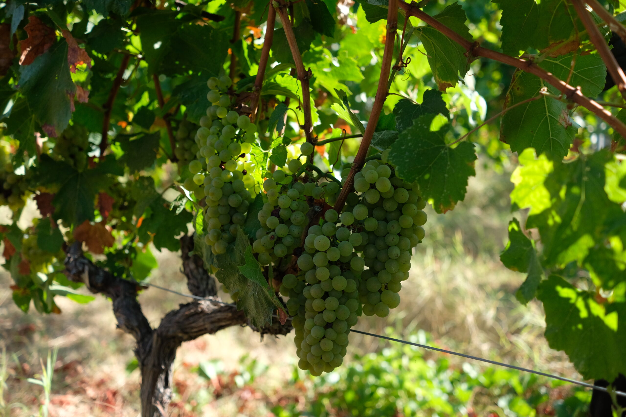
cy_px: 208
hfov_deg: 47.4
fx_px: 713
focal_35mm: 41
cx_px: 313
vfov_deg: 32.6
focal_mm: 27
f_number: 3.2
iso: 800
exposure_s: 1/2000
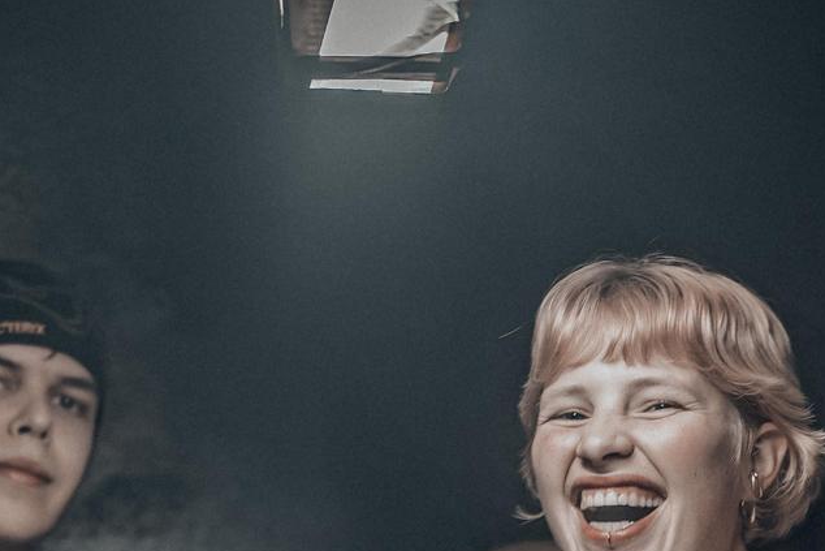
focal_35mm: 106
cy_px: 748
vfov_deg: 12.5
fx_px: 2430
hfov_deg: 19.1
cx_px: 165
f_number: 1.2
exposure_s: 1/50
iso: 400
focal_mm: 35
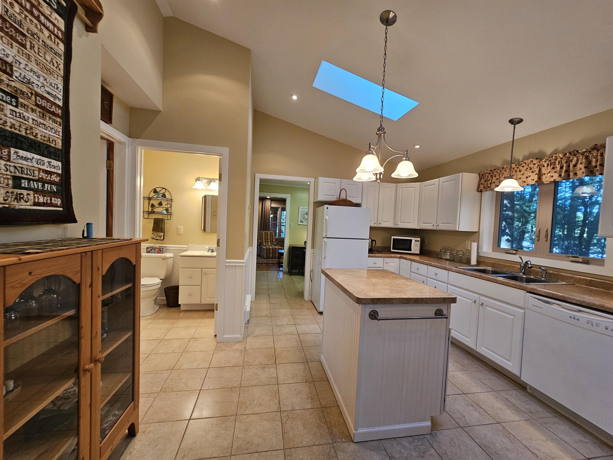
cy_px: 230
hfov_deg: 106.2
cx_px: 306
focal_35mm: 13
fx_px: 230
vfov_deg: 89.9
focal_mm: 2.2
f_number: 2.2
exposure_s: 1/60
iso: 160
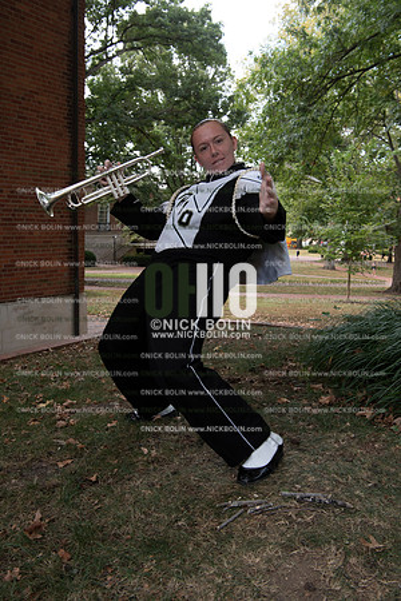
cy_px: 300
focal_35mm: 34
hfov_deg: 38.9
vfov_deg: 55.8
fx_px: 568
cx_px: 200
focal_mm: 34
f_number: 8
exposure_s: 1/100
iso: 500
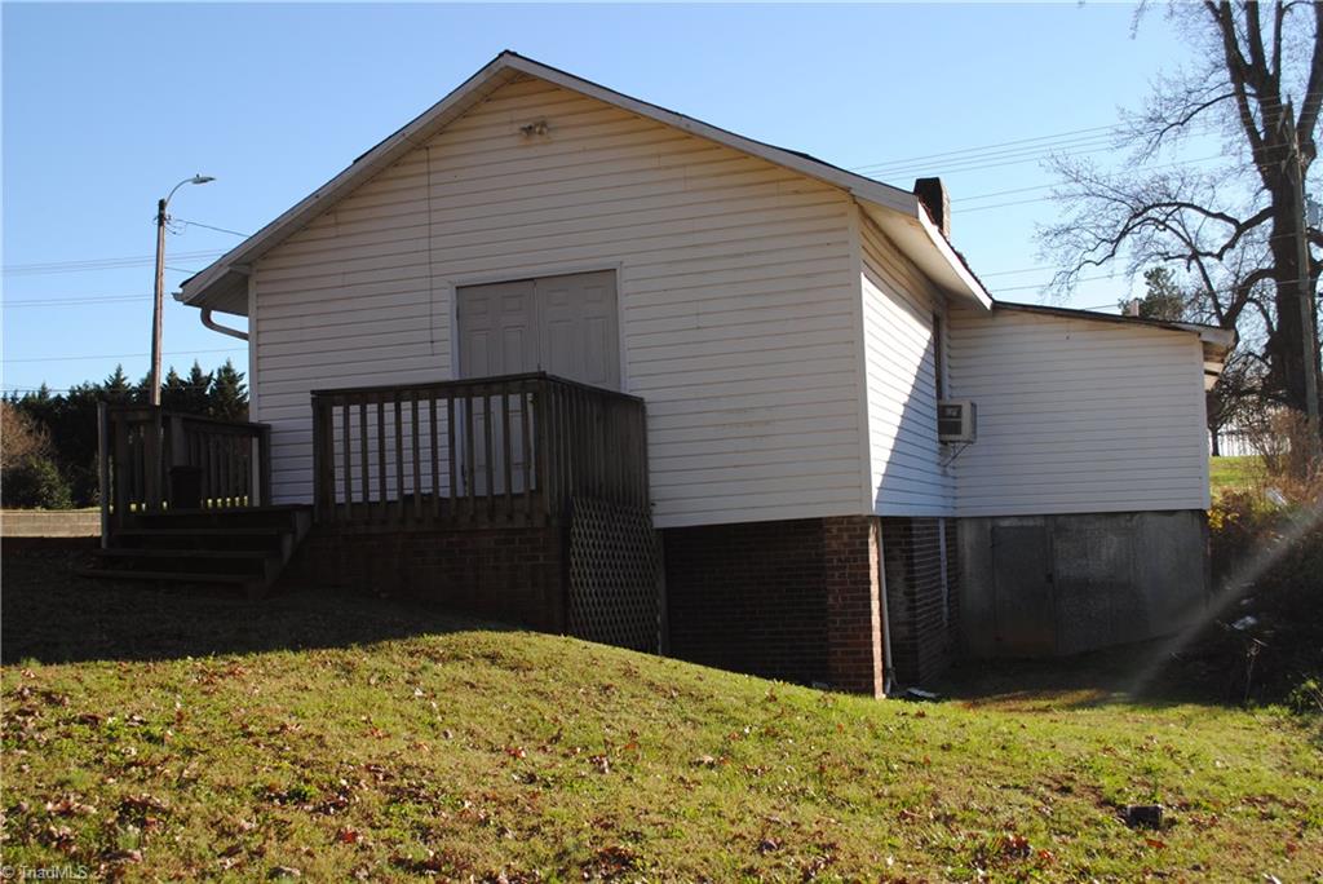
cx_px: 662
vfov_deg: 34.3
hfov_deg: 49.5
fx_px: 1434
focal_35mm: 39
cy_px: 442
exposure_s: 1/200
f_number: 7.1
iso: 100
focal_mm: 26
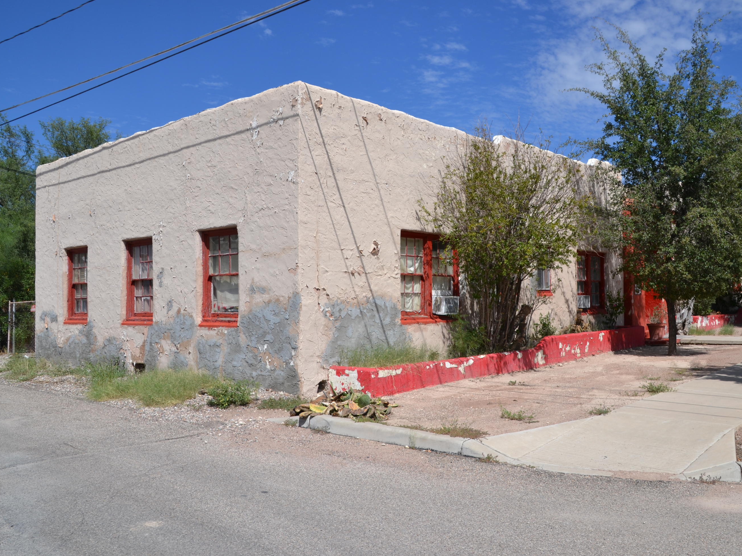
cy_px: 278
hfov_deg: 55.3
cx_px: 403
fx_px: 707
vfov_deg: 43.0
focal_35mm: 33
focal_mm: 20
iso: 100
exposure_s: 1/320
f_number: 9
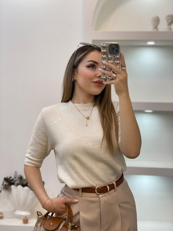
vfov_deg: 36.8
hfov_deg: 28.0
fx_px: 347
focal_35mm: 52
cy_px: 116
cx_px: 86
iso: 64
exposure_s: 1/100
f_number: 2
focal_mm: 6
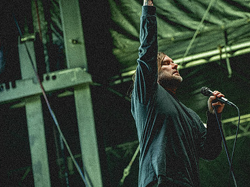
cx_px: 183
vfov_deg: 7.0
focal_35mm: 212
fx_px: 1531
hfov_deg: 9.3
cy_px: 101
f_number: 4.5
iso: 1600
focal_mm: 140
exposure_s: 1/250
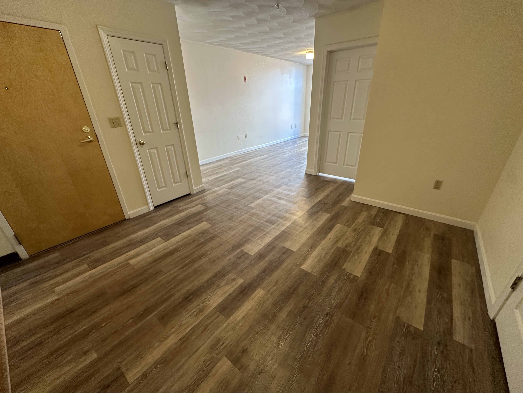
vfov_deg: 85.7
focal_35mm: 14
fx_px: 212
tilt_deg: -23.3
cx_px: 262
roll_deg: +1.9
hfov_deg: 102.1
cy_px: 196
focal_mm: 2.22
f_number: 2.2
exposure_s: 1/60
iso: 200
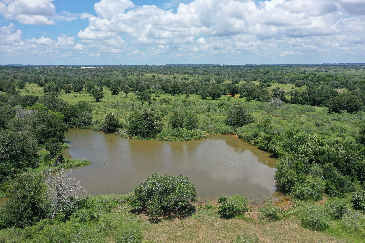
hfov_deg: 65.5
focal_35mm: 28
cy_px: 122
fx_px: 284
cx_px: 182
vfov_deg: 46.4
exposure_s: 1/50
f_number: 5
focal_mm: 10.26
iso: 100
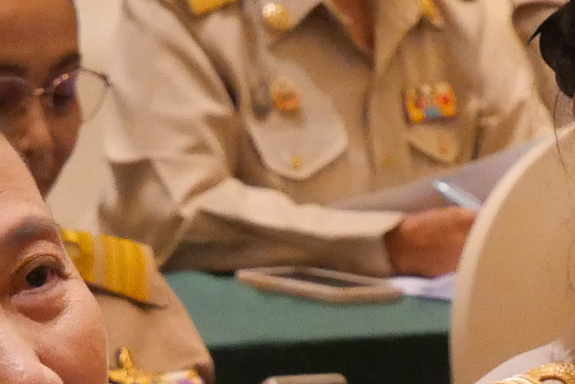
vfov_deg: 3.2
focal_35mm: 429
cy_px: 661
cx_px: 71
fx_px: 6855
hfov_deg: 4.8
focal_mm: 39
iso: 3200
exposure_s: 1/80
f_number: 5.4
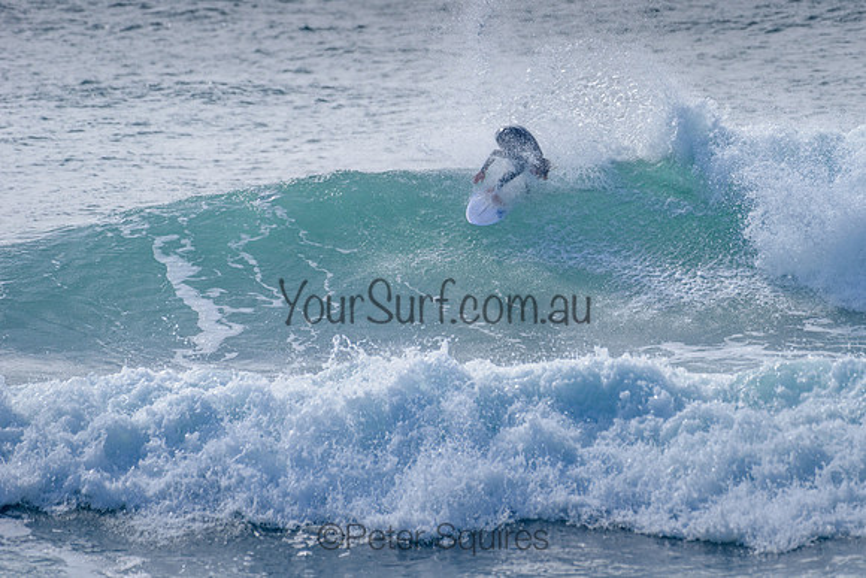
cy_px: 224
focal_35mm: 612
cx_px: 530
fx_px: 14729
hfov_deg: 3.4
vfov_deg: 2.2
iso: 100
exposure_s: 1/2000
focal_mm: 500
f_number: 5.6
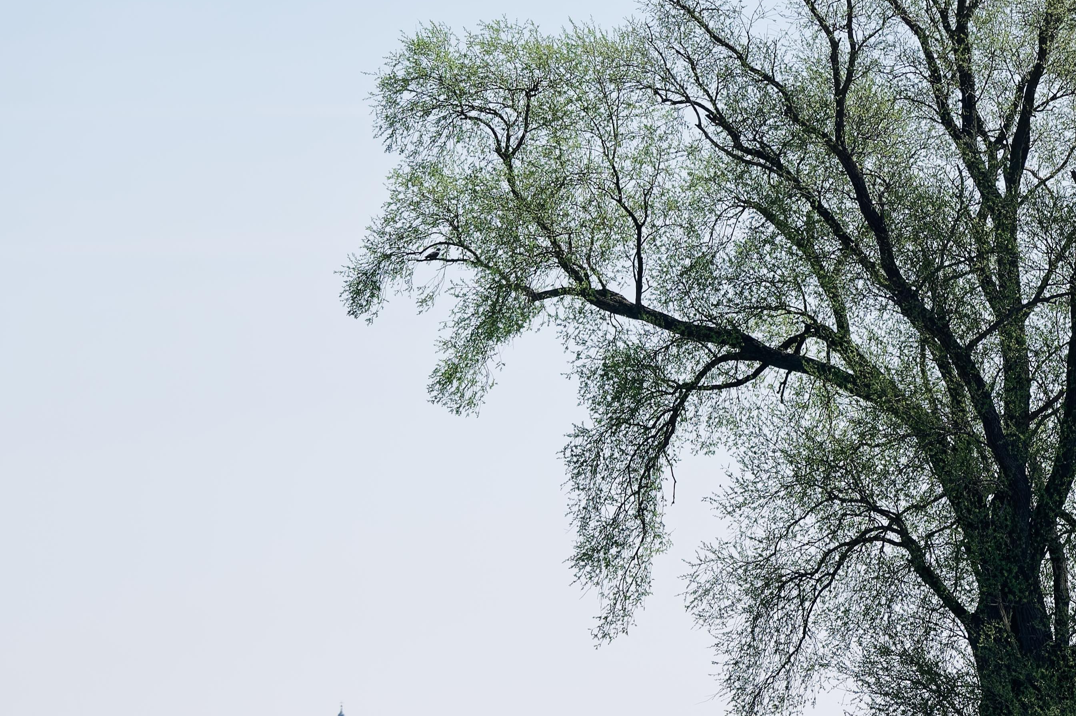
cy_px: 527
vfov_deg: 3.4
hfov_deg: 5.2
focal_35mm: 399
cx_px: 1064
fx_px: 11918
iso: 100
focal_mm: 180
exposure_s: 1/800
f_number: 5.6
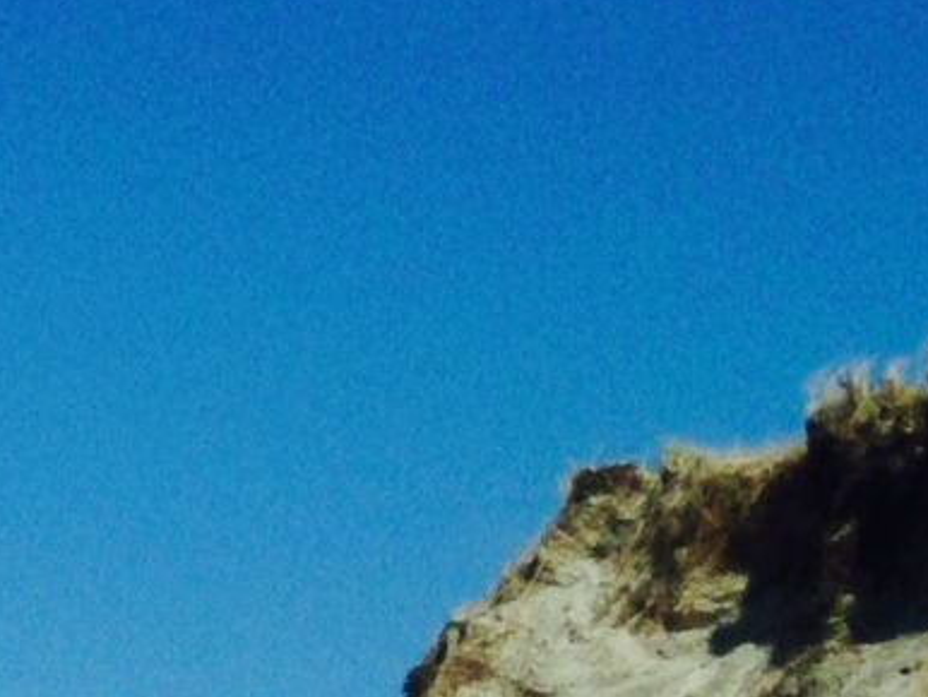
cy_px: 755
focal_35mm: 175
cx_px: -1019
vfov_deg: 8.4
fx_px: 4694
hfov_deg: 10.3
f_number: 2.4
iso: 50
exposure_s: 1/2710
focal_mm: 4.1
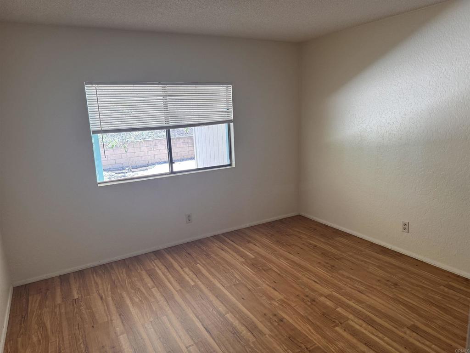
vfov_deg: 56.8
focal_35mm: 24
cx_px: 235
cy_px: 176
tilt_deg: -12.5
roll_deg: +3.0
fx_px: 326
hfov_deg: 71.6
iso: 125
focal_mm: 6.76
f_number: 1.78
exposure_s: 1/121
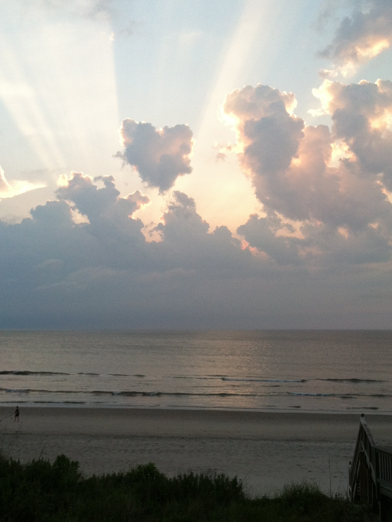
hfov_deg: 29.7
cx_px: 201
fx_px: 740
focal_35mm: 49
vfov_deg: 38.9
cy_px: 265
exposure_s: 1/196
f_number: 2.8
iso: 80
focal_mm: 3.85
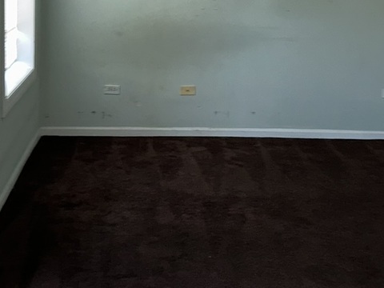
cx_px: 205
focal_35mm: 78
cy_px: 35
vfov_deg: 18.6
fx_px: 865
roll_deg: -1.8
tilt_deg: -7.0
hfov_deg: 25.0
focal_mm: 5.7
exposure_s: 1/17
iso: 80
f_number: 1.5
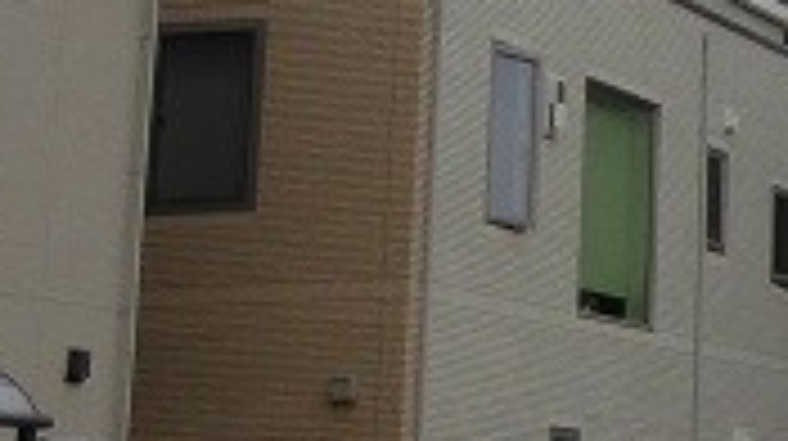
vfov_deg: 7.6
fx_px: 3256
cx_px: 1427
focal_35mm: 156
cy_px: -270
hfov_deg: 12.6
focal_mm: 4.3
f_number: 3.3
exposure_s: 1/640
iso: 160
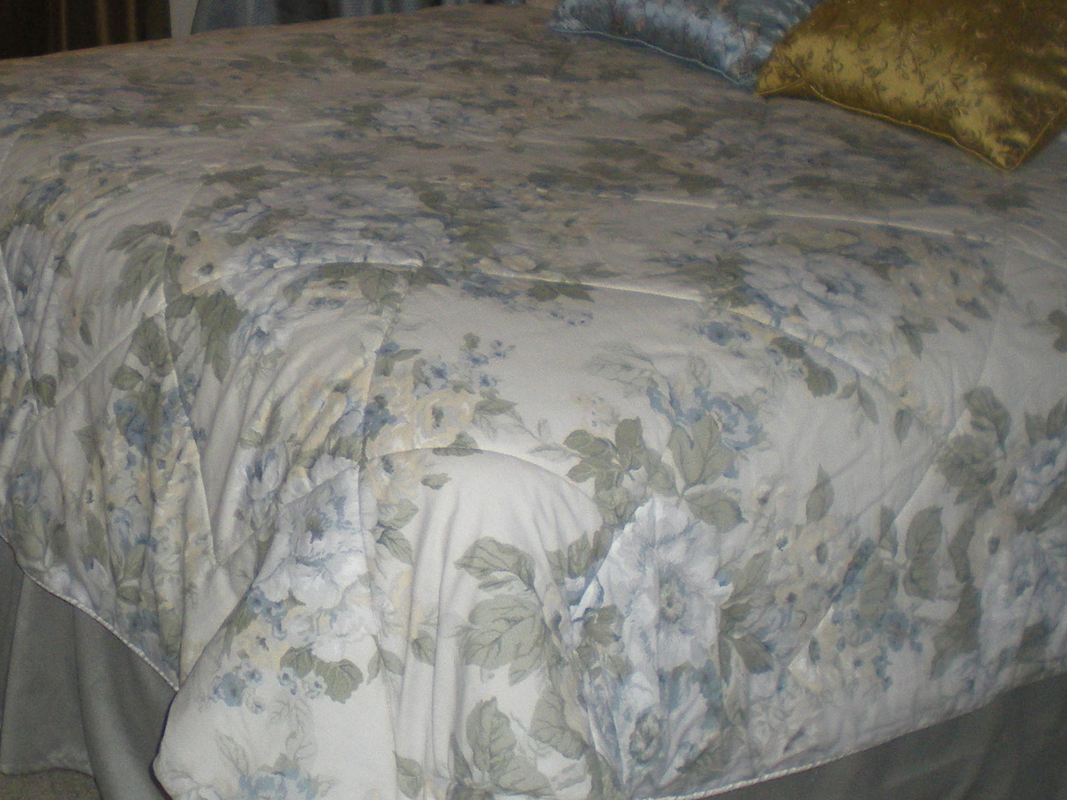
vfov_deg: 20.7
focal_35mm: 71
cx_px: 345
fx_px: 2188
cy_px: 328
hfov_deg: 27.2
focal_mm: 6.3
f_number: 3.1
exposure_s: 1/60
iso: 166
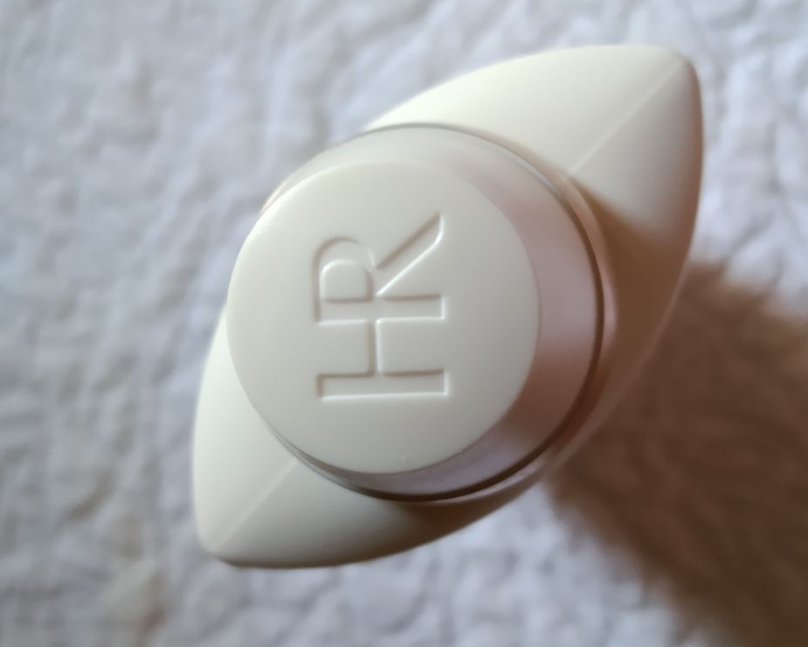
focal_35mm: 76
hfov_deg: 25.1
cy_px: 322
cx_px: 380
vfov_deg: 20.2
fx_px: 1817
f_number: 1.7
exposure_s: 1/99.9
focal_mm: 5.24
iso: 800
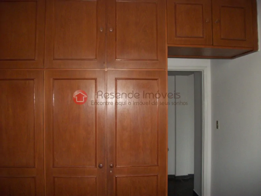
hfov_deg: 56.8
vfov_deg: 44.2
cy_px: 98
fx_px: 241
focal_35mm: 32
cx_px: 130
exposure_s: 1/60
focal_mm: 5.7
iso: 250
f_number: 2.9
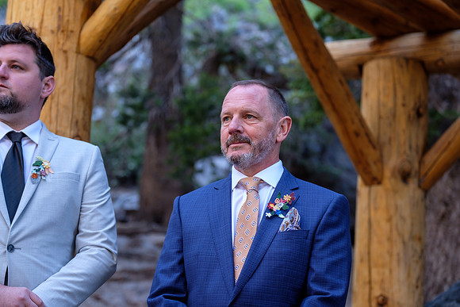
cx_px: 230
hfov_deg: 21.5
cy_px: 154
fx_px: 1214
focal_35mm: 95
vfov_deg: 14.4
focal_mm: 63.4
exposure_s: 1/60
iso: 200
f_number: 2.8
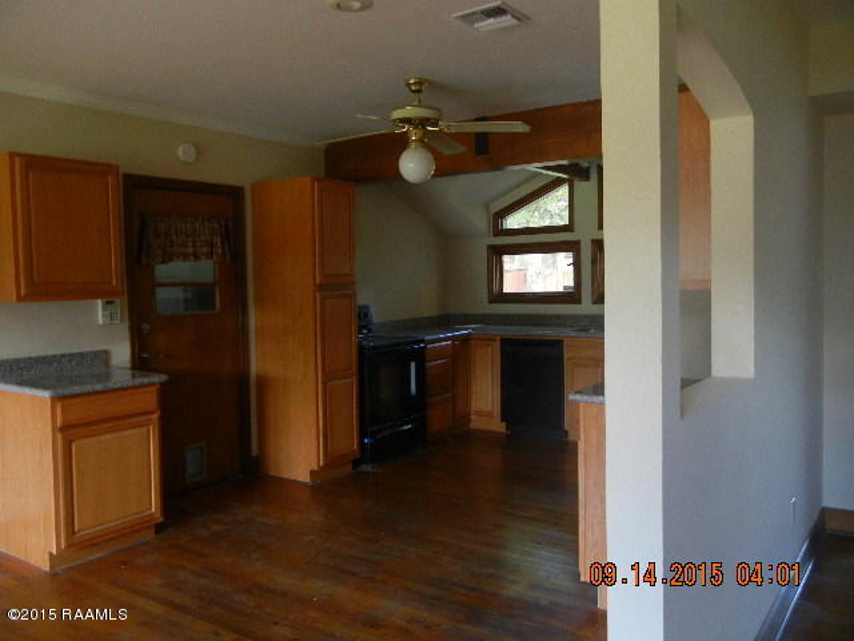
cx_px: 427
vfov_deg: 46.8
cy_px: 320
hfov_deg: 60.0
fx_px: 740
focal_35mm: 30
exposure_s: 1/32.7
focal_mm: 5.4
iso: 400
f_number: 3.5
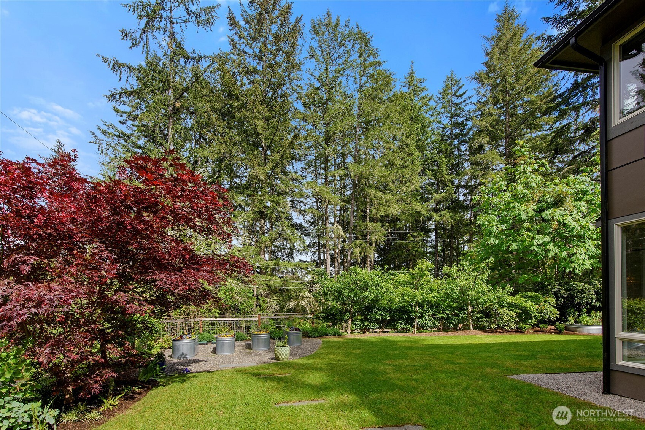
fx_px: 287
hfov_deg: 96.7
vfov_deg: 73.8
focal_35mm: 16
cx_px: 322
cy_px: 215
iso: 250
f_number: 13
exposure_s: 1/125
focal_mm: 16
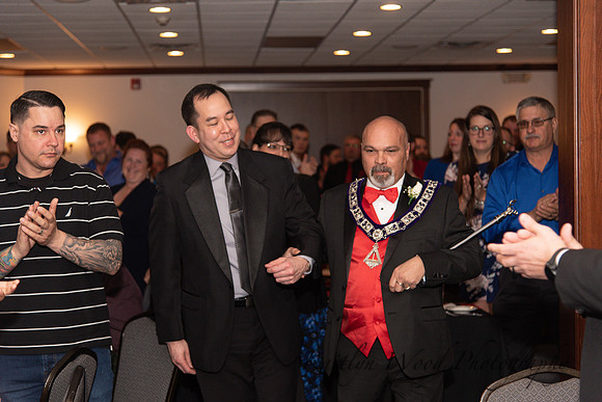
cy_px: 201
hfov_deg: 30.5
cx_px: 301
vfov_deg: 20.6
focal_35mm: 66
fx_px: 1104
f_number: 4
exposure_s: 1/200
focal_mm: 66
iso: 800
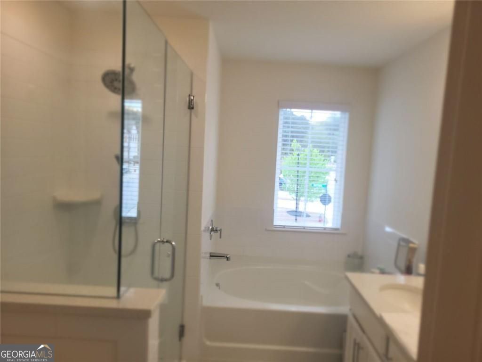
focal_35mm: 26
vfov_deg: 53.1
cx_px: 241
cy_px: 181
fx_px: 362
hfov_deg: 67.3
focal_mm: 5.4
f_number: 1.8
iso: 40
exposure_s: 1/126
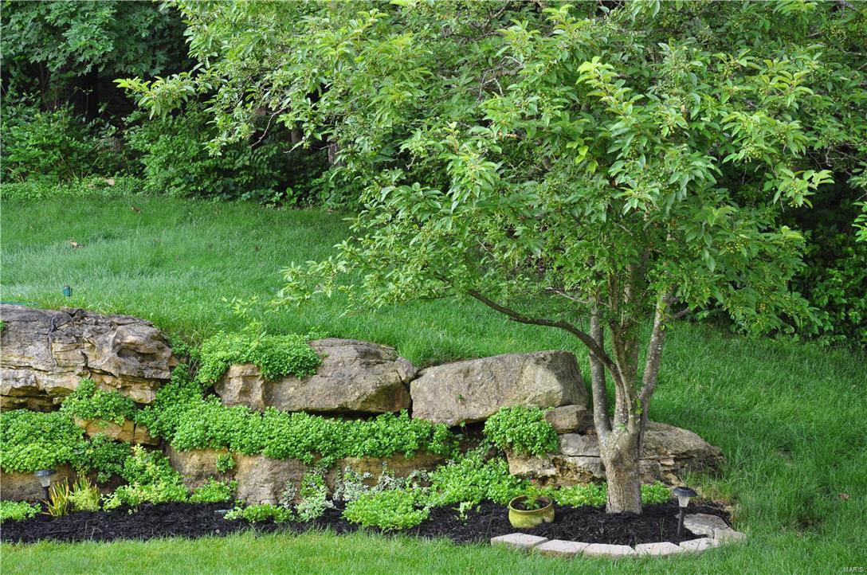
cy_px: 288
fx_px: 2092
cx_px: 434
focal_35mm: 87
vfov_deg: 15.7
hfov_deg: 23.4
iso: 400
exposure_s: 1/40
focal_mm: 58
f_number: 7.1
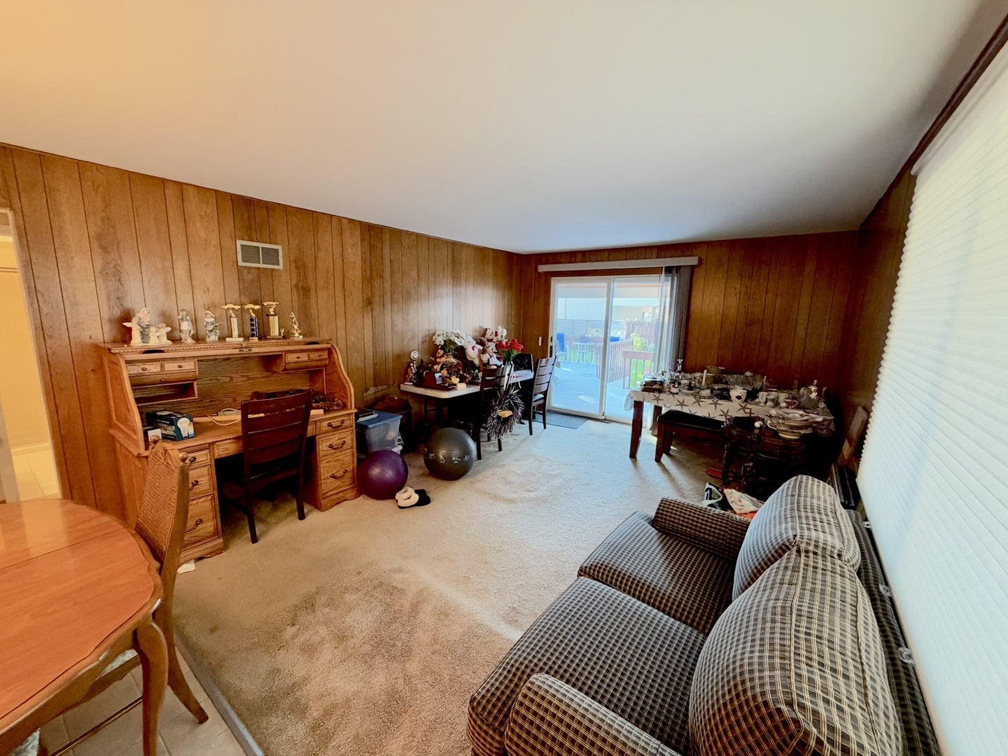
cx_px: 504
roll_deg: -0.4
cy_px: 378
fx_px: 408
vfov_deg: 85.7
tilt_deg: -10.0
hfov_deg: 102.1
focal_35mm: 14
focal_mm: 2.22
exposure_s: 1/60
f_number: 2.2
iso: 400
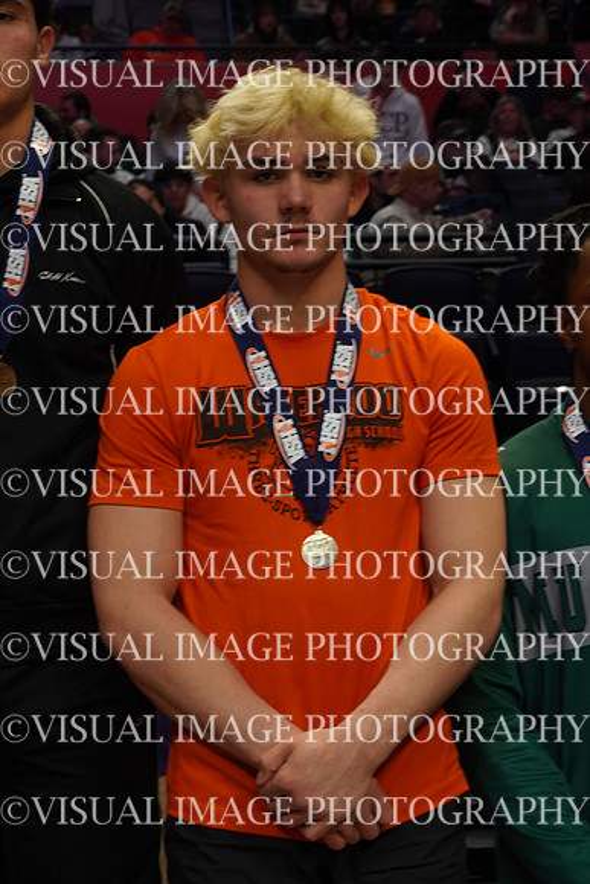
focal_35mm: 88
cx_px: 295
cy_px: 442
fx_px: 2174
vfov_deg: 23.0
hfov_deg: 15.5
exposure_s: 1/80
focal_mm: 59
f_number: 8
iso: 800
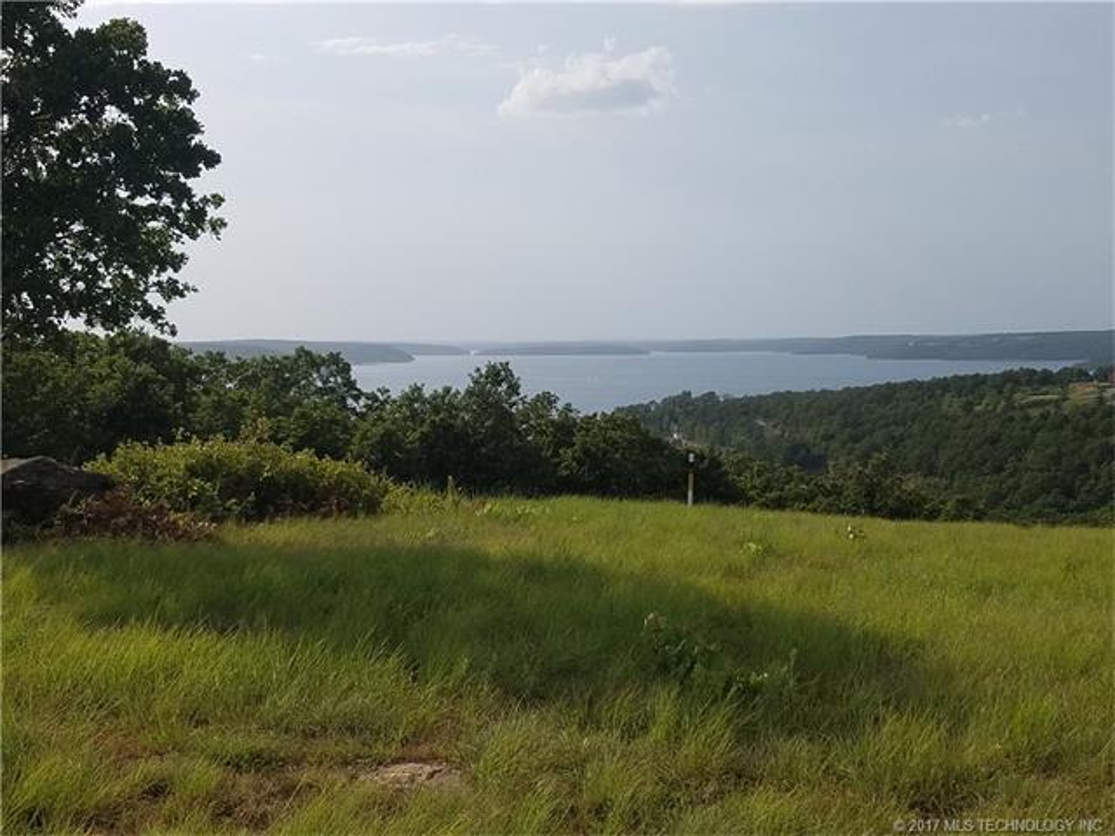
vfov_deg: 53.1
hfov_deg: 67.3
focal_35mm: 26
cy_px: 418
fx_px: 837
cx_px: 558
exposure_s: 1/5344
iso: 50
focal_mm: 4.2
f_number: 1.7
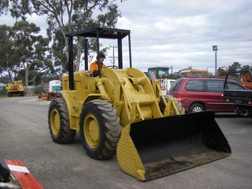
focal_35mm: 38
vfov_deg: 37.7
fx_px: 277
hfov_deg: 49.0
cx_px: 126
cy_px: 94
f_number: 3.5
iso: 80
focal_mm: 6.3
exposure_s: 1/50
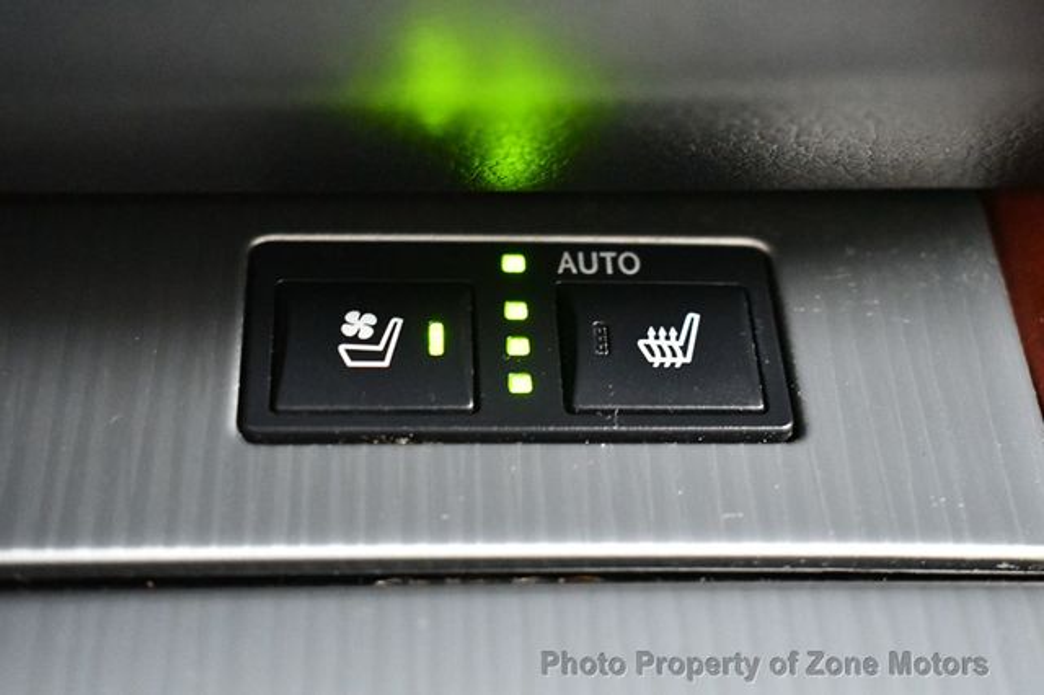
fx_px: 1652
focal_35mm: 57
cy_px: 348
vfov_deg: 23.8
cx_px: 522
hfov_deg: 35.1
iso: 12800
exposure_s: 1/20
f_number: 4.8
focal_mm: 38
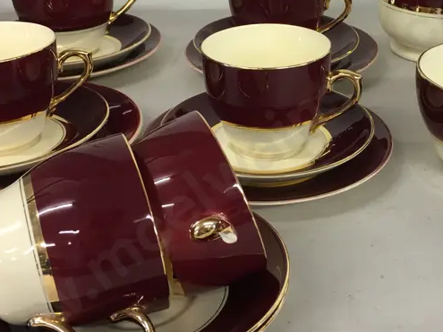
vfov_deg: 24.3
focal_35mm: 60
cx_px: 325
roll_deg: +0.2
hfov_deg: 31.7
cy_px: 105
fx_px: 768
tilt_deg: -23.7
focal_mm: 4.15
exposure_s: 1/17
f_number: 2.2
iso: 40
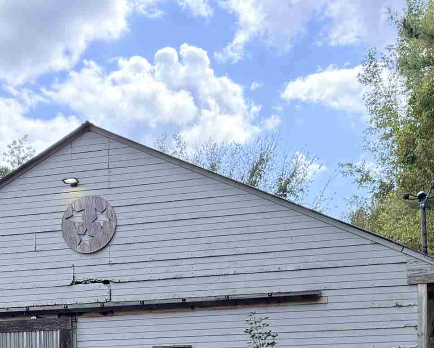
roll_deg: +0.4
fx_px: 951
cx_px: 65
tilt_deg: +2.8
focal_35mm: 74
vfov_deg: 19.7
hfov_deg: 25.1
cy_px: 398
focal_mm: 6.76
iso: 100
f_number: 1.78
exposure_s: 1/1493
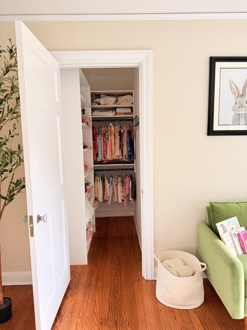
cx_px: 124
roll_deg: +1.2
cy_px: 165
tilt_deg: -6.5
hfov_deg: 56.8
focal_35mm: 24
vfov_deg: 71.6
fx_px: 228
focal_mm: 6.76
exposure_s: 1/60
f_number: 1.78
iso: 250
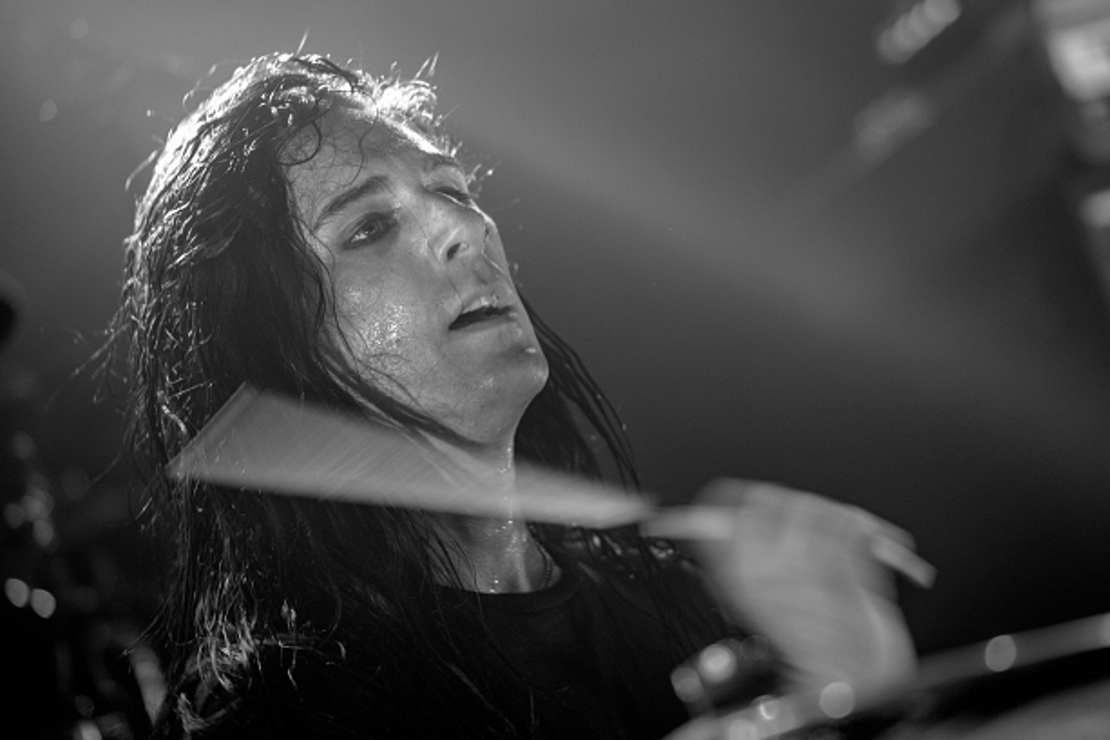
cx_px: 645
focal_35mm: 235
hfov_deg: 8.8
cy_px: 336
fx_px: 7247
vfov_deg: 5.9
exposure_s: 1/100
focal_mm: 200
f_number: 2.8
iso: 1600
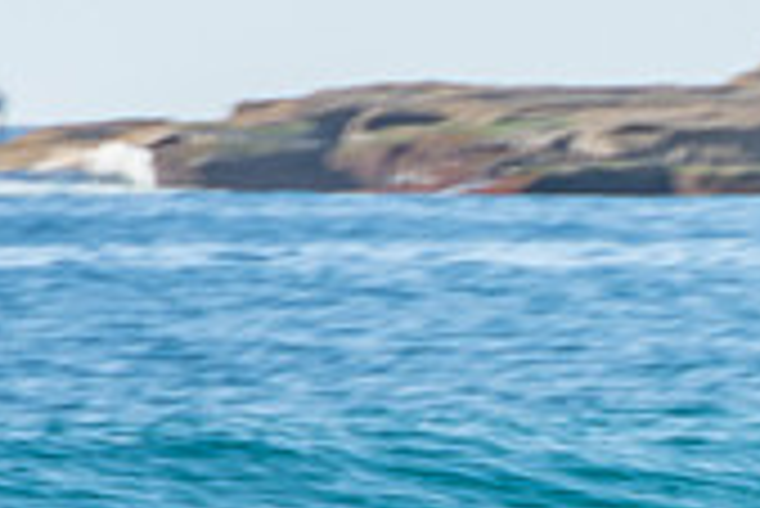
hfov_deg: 1.0
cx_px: 1295
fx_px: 43483
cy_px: 645
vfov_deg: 0.7
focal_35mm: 2058
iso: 100
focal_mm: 400
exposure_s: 1/30
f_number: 18
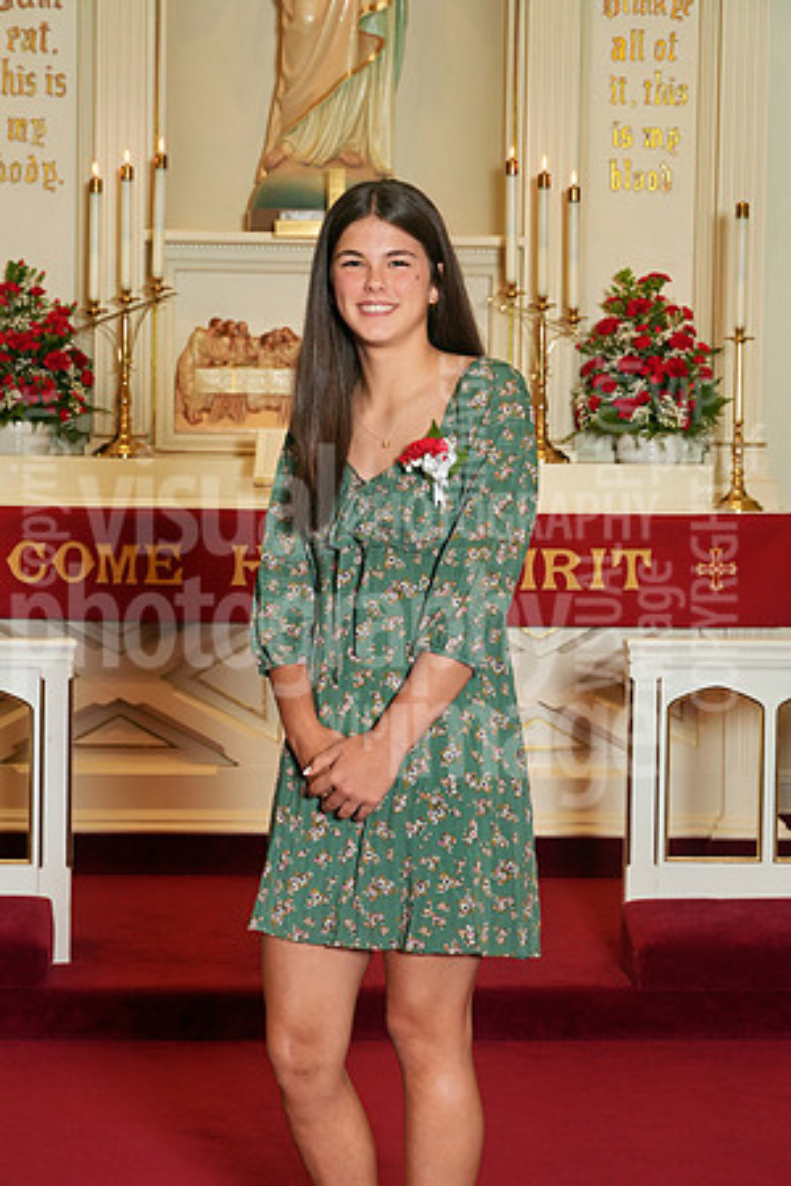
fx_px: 3015
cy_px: 593
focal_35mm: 92
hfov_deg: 14.9
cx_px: 396
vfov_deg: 22.3
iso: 800
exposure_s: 1/100
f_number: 8
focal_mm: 61
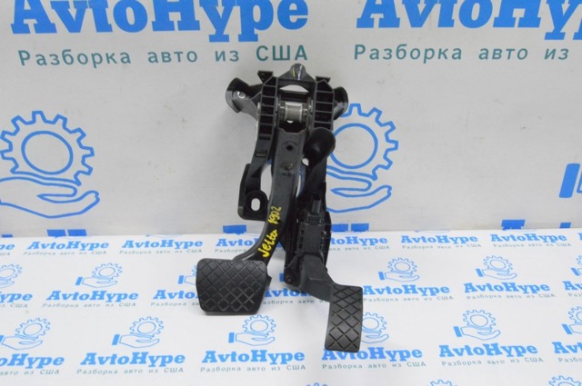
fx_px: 581
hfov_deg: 53.2
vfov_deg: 36.8
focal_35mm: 36
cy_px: 193
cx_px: 291
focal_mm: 24
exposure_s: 1/20
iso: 6400
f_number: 20
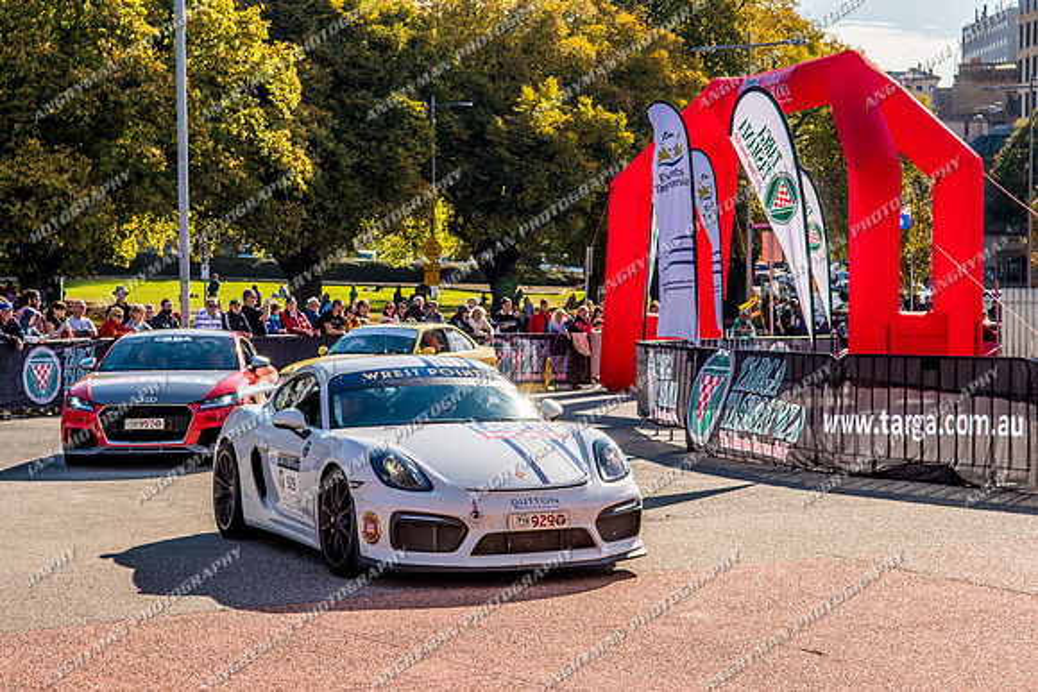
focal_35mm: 75
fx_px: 2163
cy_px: 346
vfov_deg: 18.2
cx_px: 519
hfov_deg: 27.0
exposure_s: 1/1000
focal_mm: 50
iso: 160
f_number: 5.6
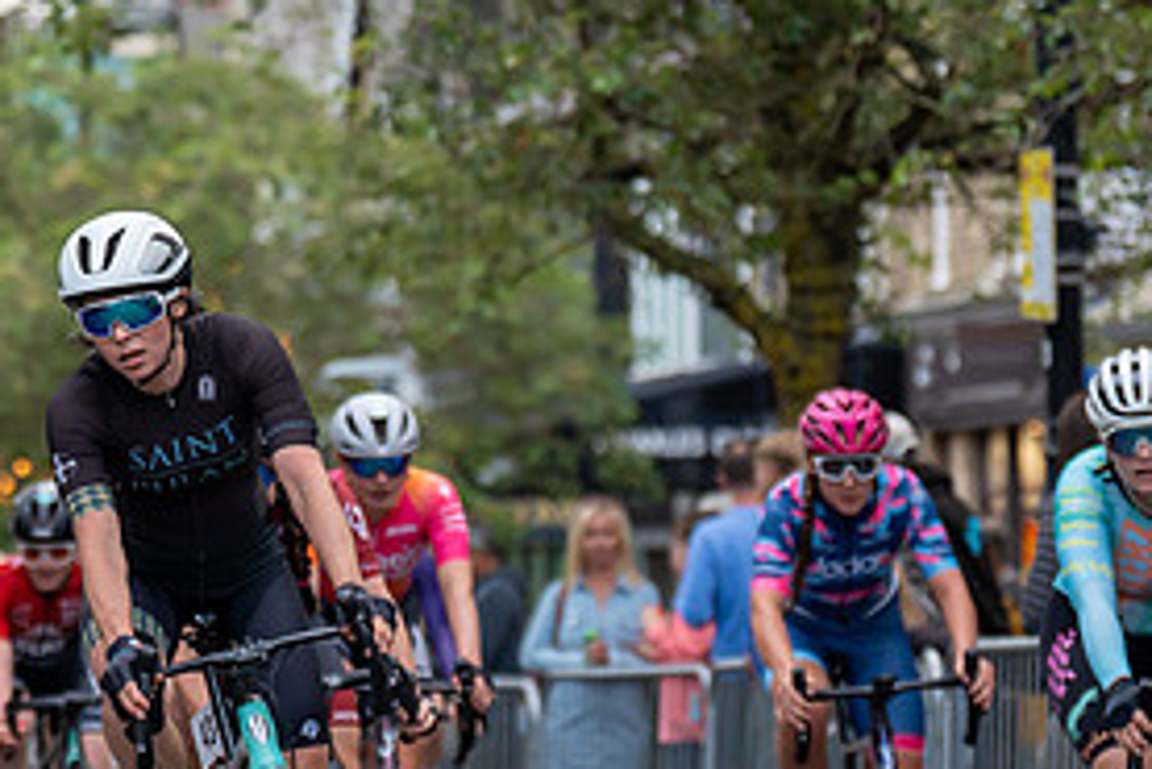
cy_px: 378
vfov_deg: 5.5
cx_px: 22
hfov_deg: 8.2
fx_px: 8004
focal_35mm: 250
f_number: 2.8
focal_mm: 100
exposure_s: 1/800
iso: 640
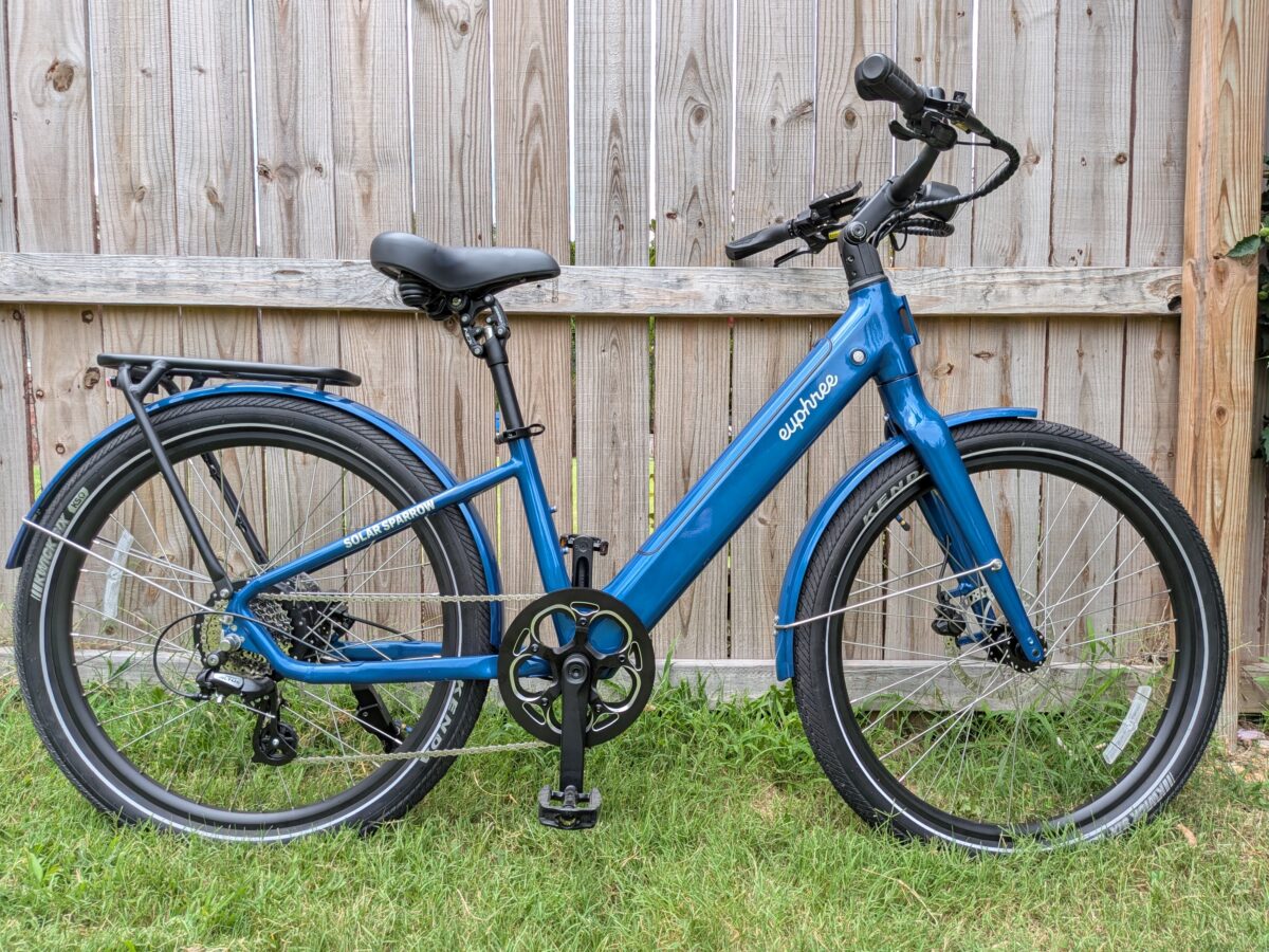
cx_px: 634
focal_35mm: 24
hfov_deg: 71.6
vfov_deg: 56.8
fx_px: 880
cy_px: 476
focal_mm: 4.53
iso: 26
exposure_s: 1/191
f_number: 1.7
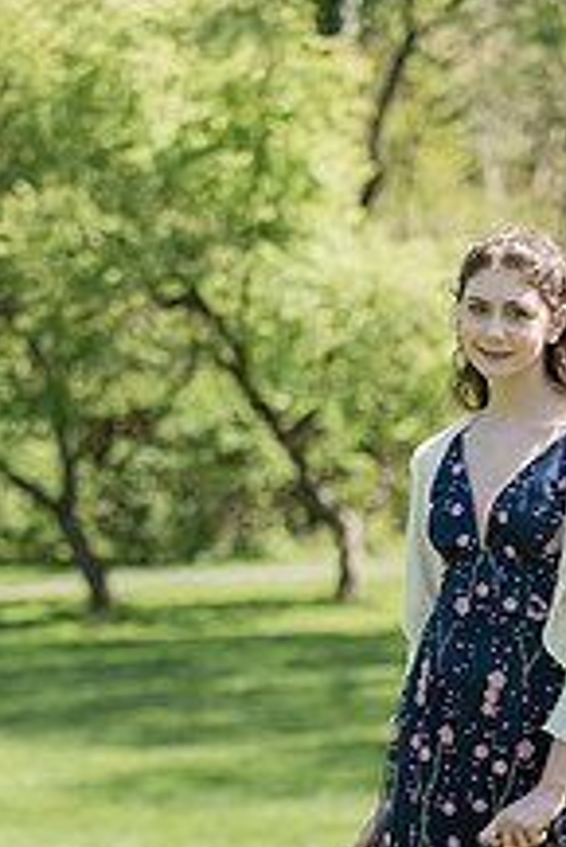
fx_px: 4191
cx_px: 441
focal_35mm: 178
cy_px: 597
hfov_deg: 7.7
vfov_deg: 11.5
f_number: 3.2
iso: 400
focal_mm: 86
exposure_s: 1/1600
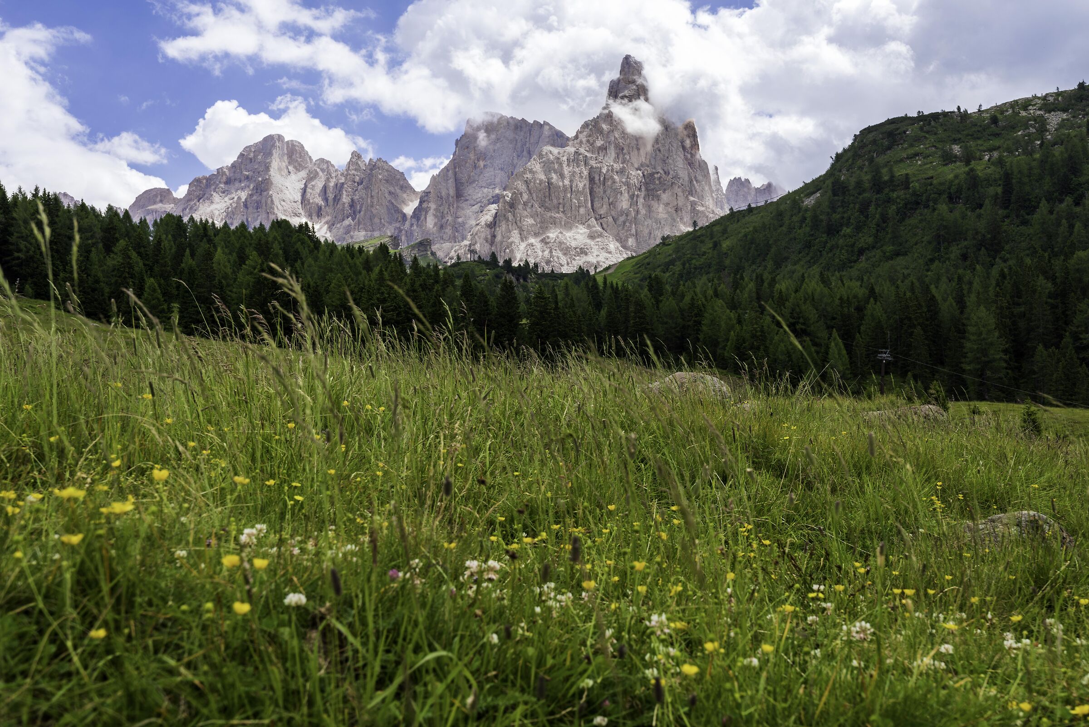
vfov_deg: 37.9
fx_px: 1059
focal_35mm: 35
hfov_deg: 54.4
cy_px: 364
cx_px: 544
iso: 100
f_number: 10
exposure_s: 1/125
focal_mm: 35
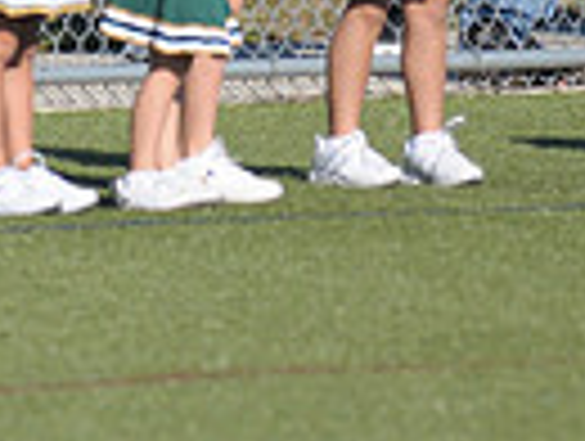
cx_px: -540
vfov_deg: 1.2
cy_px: -200
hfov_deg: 1.5
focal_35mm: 1284
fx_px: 21739
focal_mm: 200
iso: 640
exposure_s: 1/4000
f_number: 4
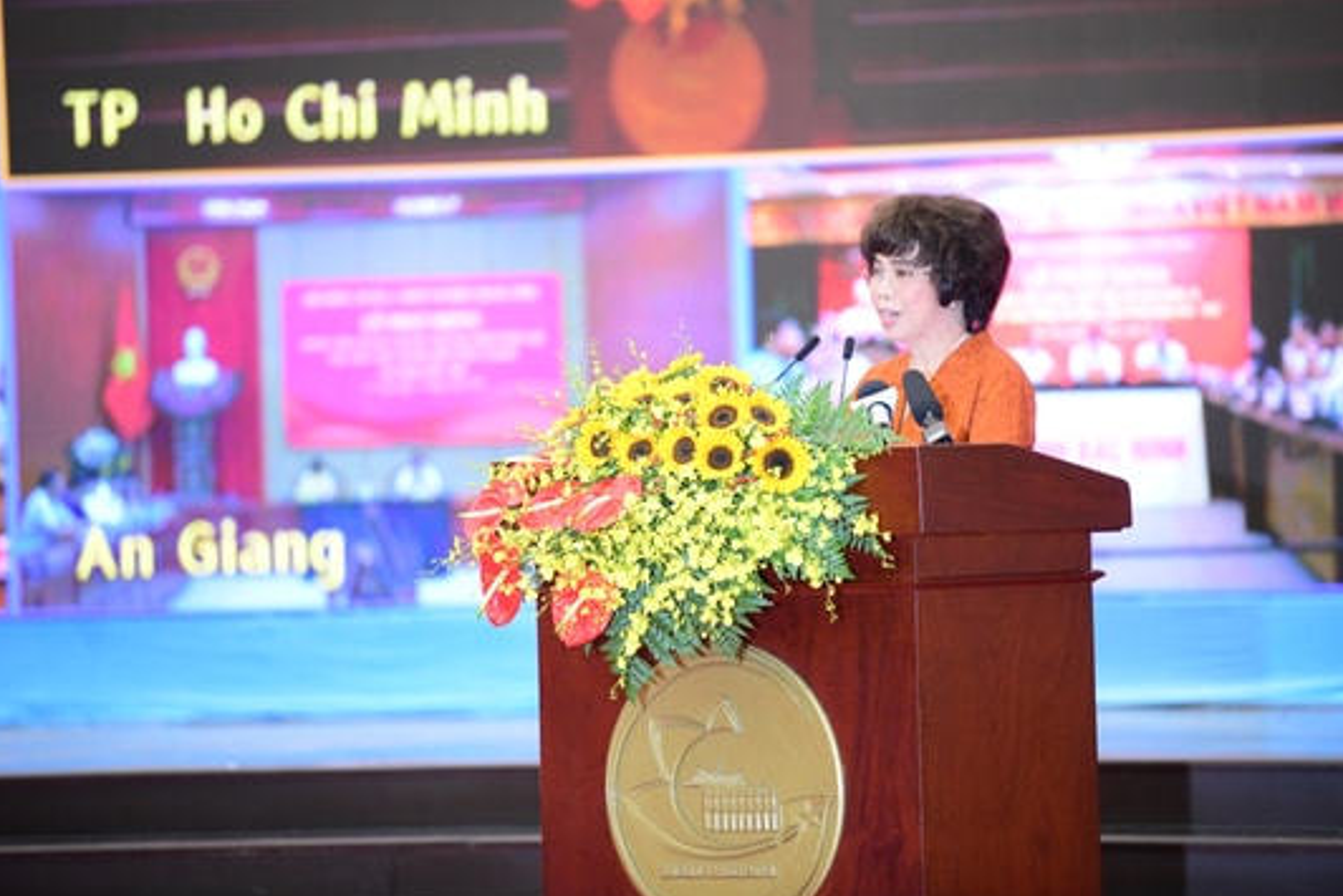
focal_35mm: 203
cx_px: 672
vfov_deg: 6.8
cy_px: 452
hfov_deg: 10.1
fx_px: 7575
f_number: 2.8
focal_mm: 200
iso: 2000
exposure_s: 1/200
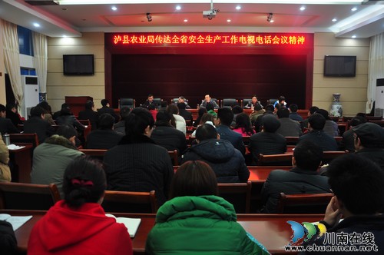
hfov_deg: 67.4
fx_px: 288
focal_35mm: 27
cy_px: 128
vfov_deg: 47.8
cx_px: 192
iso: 400
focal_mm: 18
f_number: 3.5
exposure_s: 1/40
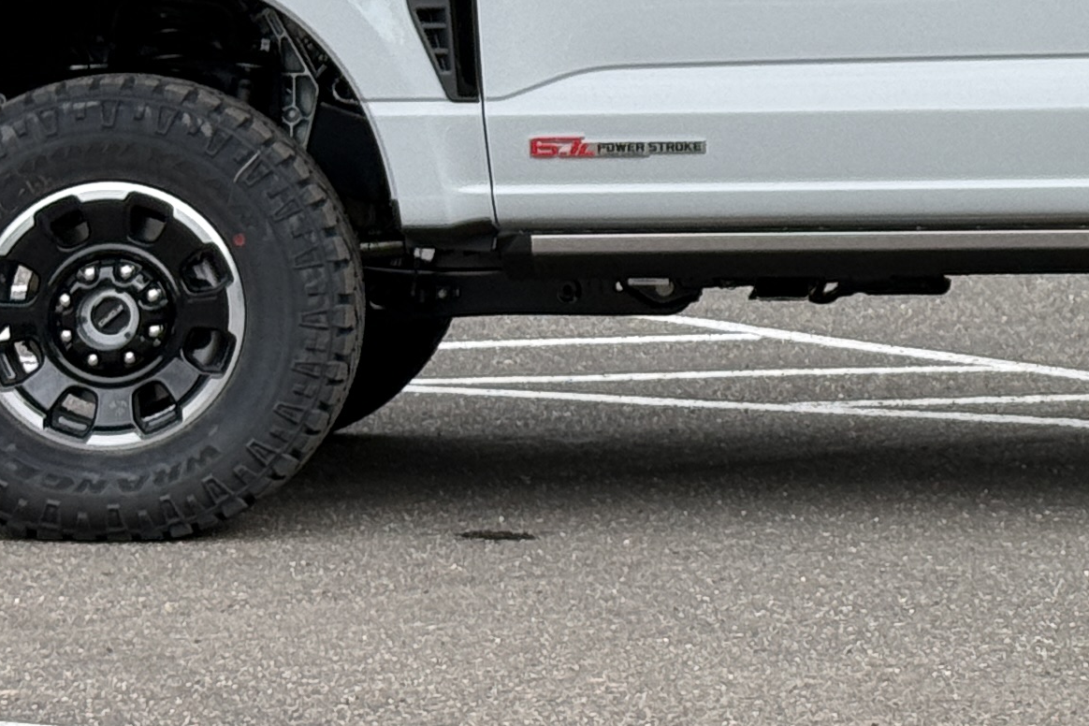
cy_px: -205
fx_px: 5233
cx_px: 1275
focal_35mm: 173
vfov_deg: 7.8
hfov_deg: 11.7
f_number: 1.78
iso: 80
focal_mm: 6.76
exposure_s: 1/1838
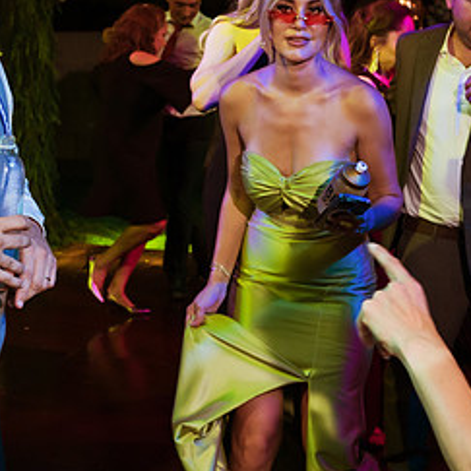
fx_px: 1170
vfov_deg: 22.5
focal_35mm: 76
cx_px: 151
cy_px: 112
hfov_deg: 22.7
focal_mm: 35
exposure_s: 1/250
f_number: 5.6
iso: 2000
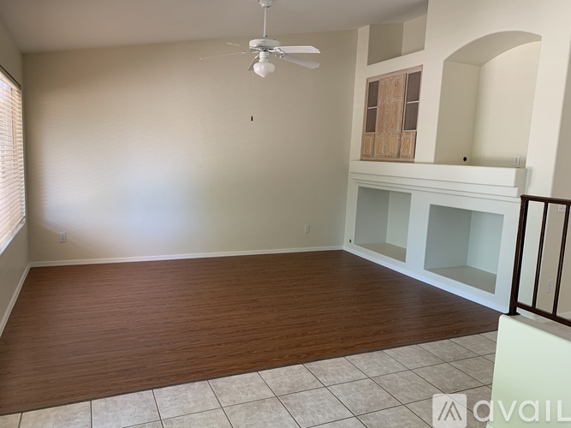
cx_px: 286
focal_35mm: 26
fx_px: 429
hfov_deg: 67.3
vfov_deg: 53.0
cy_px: 214
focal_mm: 4.25
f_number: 1.8
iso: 100
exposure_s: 1/70
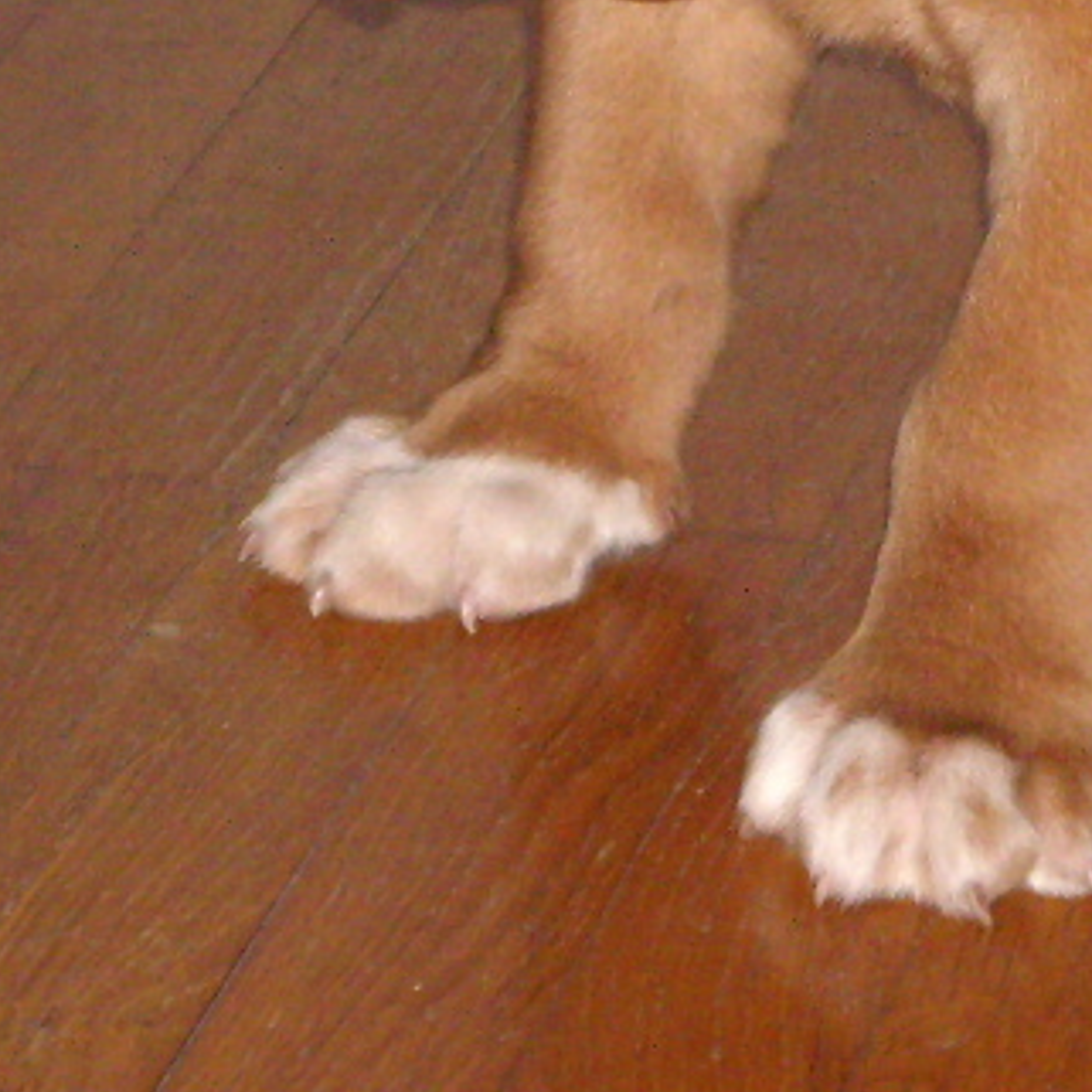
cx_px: 1021
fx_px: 11457
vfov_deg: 5.4
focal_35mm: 321
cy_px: -119
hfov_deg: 5.4
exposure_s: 1/125
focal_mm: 18.6
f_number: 5.2
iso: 400
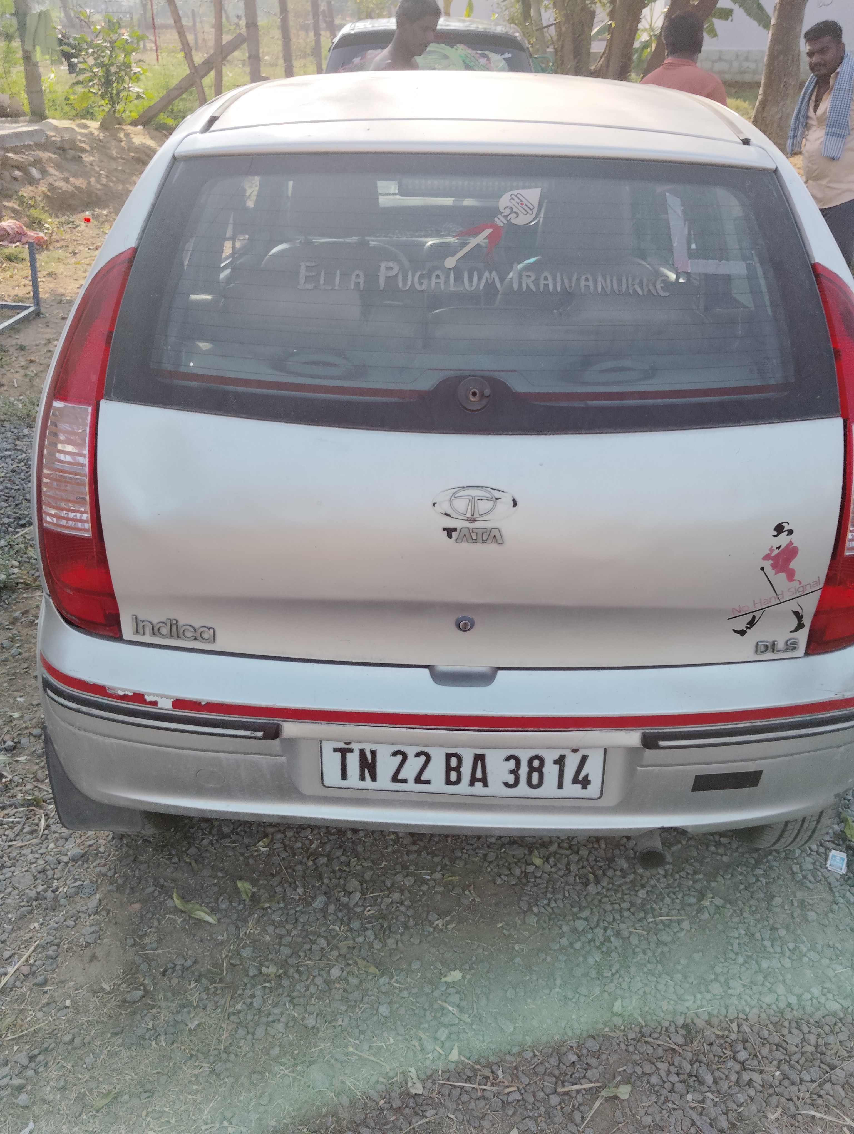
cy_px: 567
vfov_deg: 61.6
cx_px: 427
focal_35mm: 29
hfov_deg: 48.3
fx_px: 952
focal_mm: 4.25
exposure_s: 1/787
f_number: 1.8
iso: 50
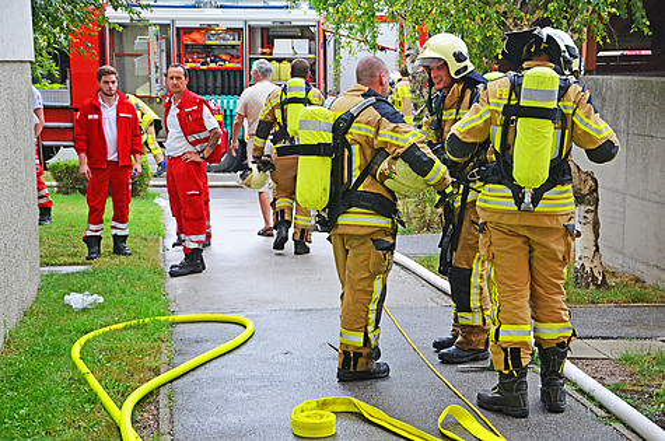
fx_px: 1245
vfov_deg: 20.1
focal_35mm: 68
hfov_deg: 29.9
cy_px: 220
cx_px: 332
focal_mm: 45
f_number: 4.8
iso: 800
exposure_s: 1/50
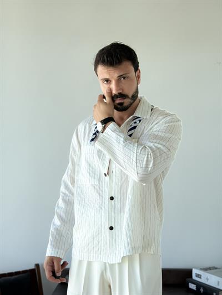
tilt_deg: +2.3
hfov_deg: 30.3
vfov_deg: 39.6
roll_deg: +0.0
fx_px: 410
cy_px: 148
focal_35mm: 48
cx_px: 111
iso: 64
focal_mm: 6.76
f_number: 1.78
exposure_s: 1/475
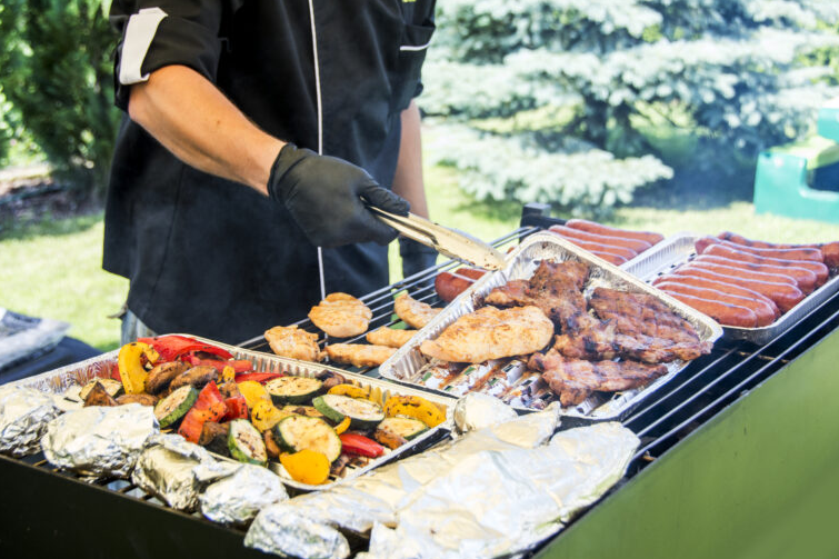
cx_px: 413
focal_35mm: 58
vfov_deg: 23.4
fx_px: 1351
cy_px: 281
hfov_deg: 34.5
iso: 400
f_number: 5.6
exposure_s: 1/320
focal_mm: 38
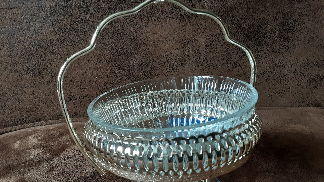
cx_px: 163
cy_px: 116
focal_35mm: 31
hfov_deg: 62.6
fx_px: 266
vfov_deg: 37.5
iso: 80
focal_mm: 2.9
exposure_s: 1/50
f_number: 1.9
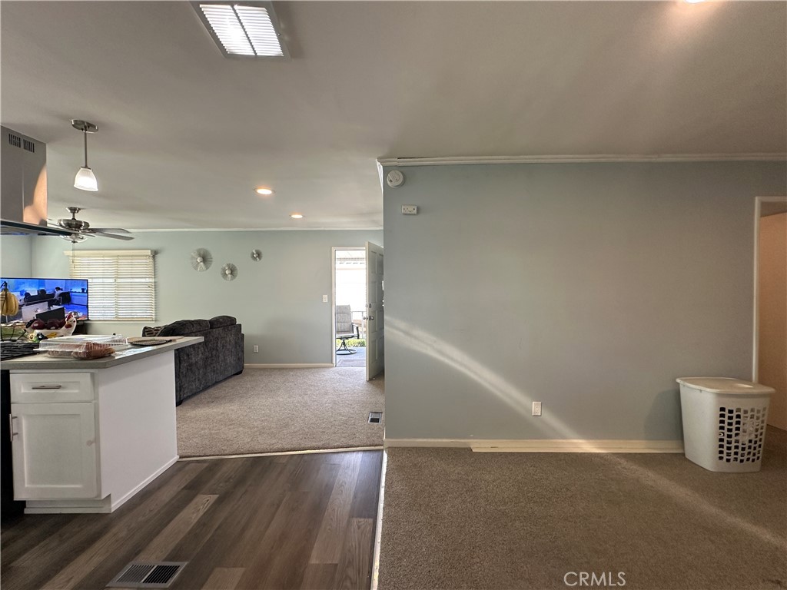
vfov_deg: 85.7
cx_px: 394
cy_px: 295
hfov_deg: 102.1
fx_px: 318
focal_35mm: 14
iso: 160
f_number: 2.2
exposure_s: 1/120
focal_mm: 2.22
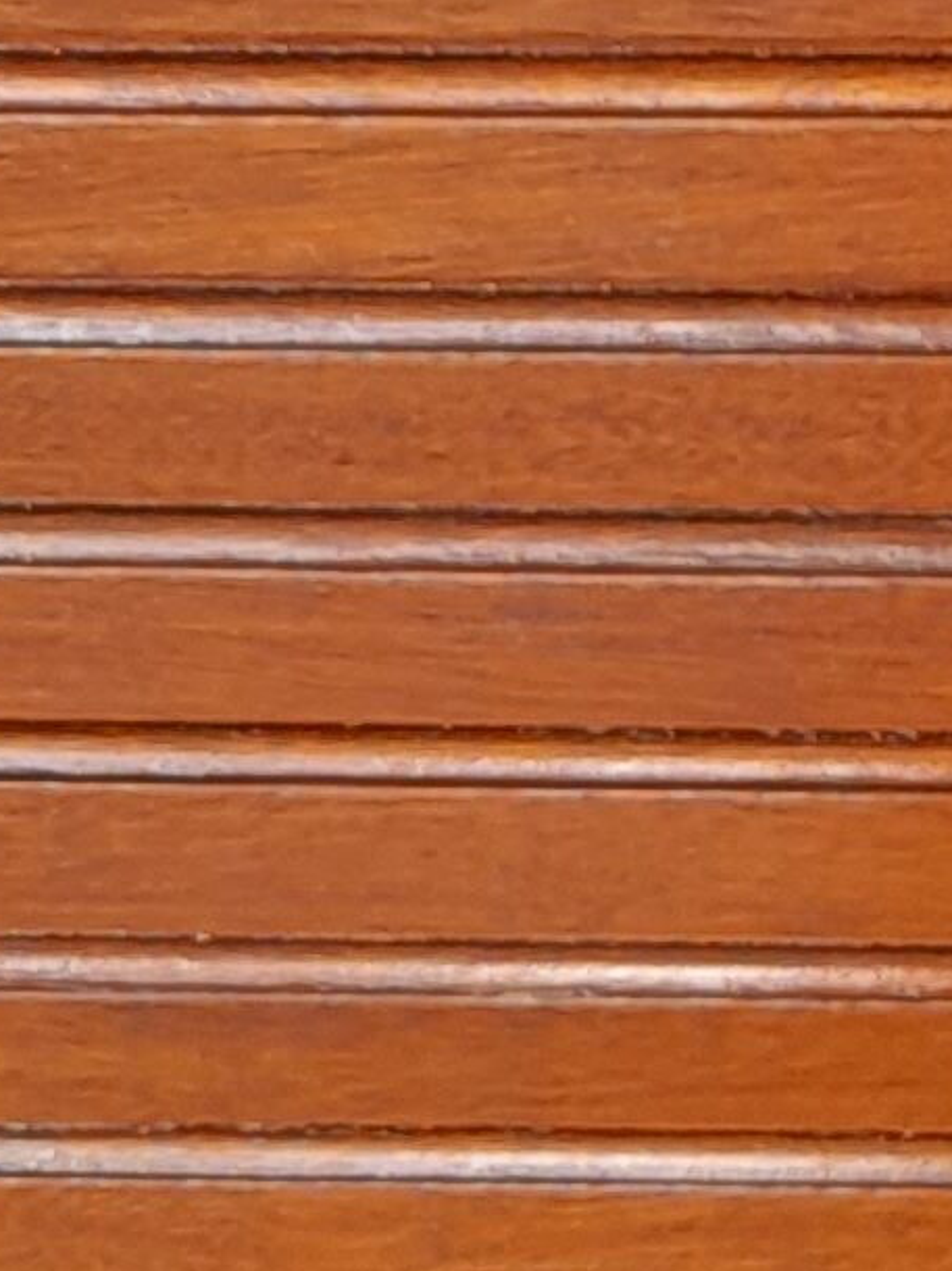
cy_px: -419
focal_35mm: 164
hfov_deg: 8.8
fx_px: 6018
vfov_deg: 11.7
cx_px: 1529
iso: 80
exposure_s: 1/60
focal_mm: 4.6
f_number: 2
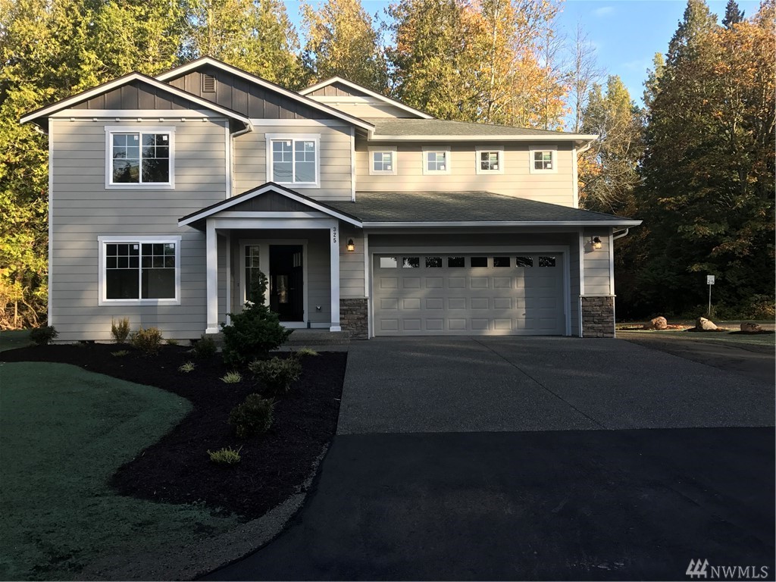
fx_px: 628
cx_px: 388
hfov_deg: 63.4
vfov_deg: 49.7
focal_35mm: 28
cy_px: 291
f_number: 1.8
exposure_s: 1/476
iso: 20
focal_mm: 3.99
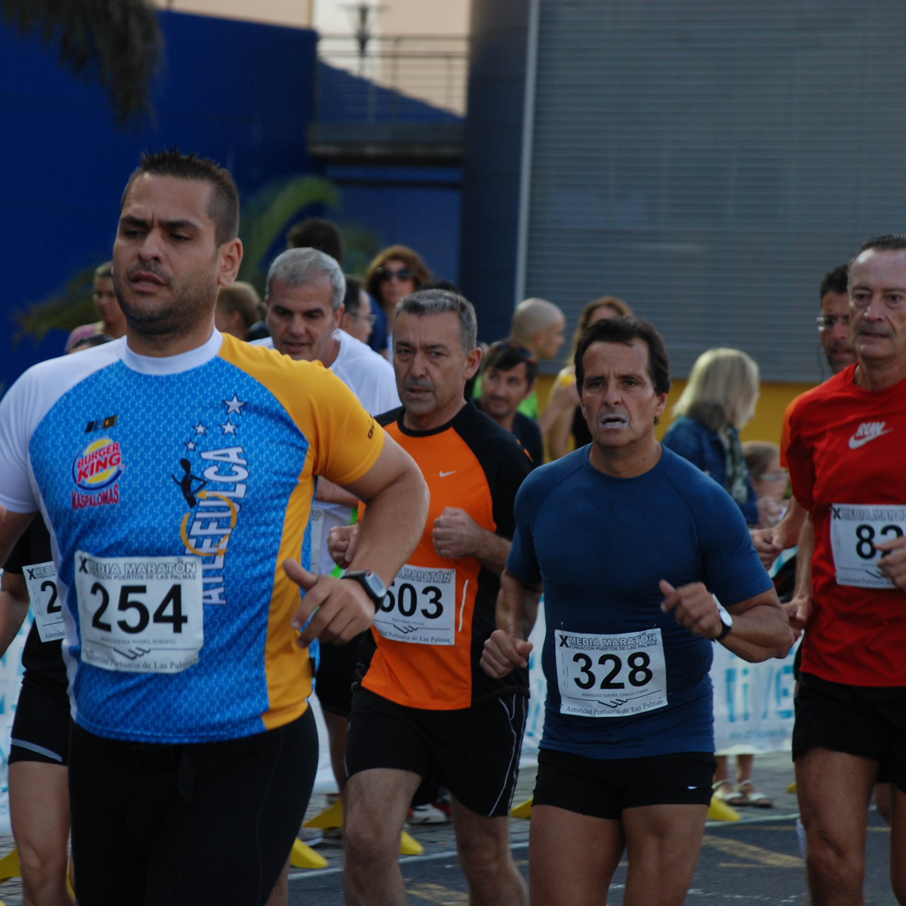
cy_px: 453
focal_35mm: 201
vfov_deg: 8.7
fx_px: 5941
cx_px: 379
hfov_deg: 8.7
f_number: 5.6
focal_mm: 105
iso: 200
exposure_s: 1/200
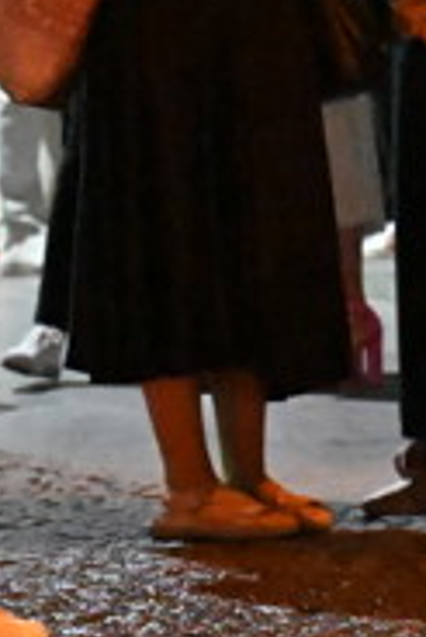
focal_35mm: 443
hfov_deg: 3.1
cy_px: 55
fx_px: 7848
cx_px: -270
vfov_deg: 4.6
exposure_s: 1/160
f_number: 2.8
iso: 25600
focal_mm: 79
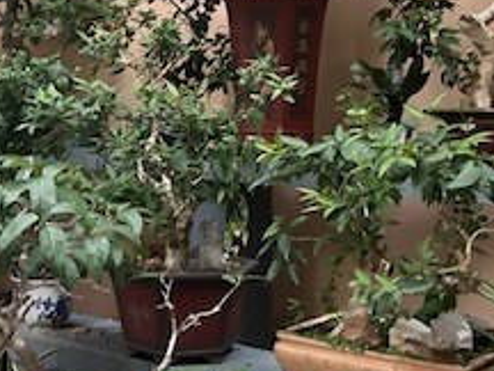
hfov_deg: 25.3
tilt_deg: -1.5
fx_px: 1099
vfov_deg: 19.1
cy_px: 112
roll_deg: -0.5
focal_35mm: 77
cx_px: 204
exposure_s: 1/32
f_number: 1.5
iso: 640
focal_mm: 5.7
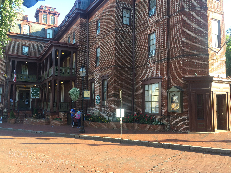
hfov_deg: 61.7
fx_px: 194
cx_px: 116
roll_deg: +1.4
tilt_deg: +6.6
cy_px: 86
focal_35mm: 29
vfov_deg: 48.2
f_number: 2.2
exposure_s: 1/197
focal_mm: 4.15
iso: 32
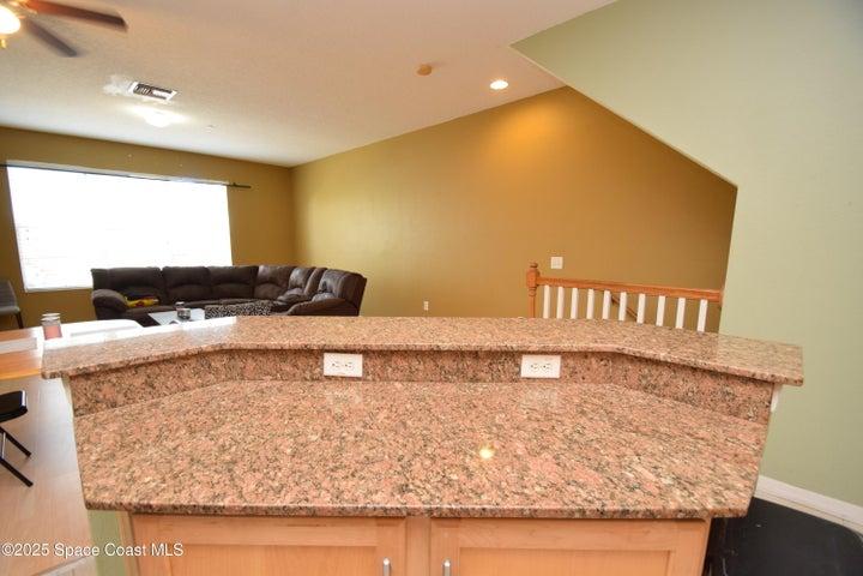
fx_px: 360
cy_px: 288
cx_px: 432
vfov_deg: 77.3
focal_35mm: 15
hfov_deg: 100.4
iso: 800
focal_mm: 10
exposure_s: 1/60
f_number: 4
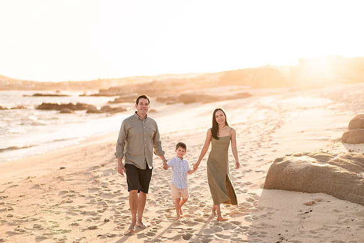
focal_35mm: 58
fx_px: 587
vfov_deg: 23.4
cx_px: 182
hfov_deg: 34.5
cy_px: 122
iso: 100
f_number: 1.6
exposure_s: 1/5000
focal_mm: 58
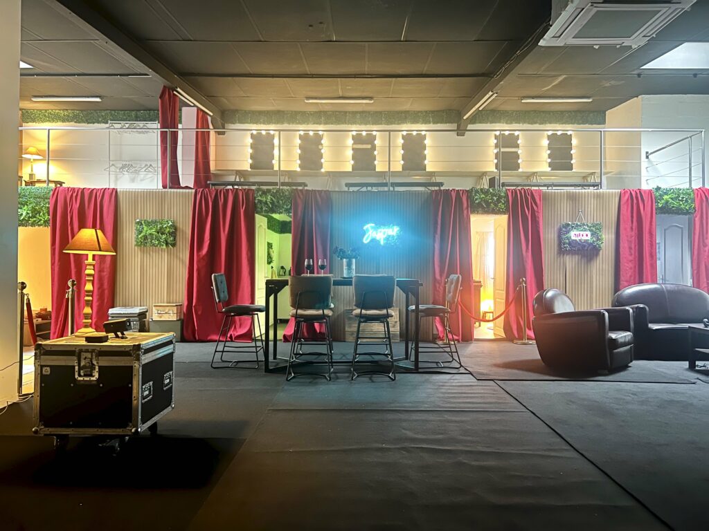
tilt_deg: -0.4
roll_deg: -0.2
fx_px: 533
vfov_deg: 53.1
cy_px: 266
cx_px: 354
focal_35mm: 26
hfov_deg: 67.3
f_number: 1.5
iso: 1000
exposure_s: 1/9
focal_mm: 5.7
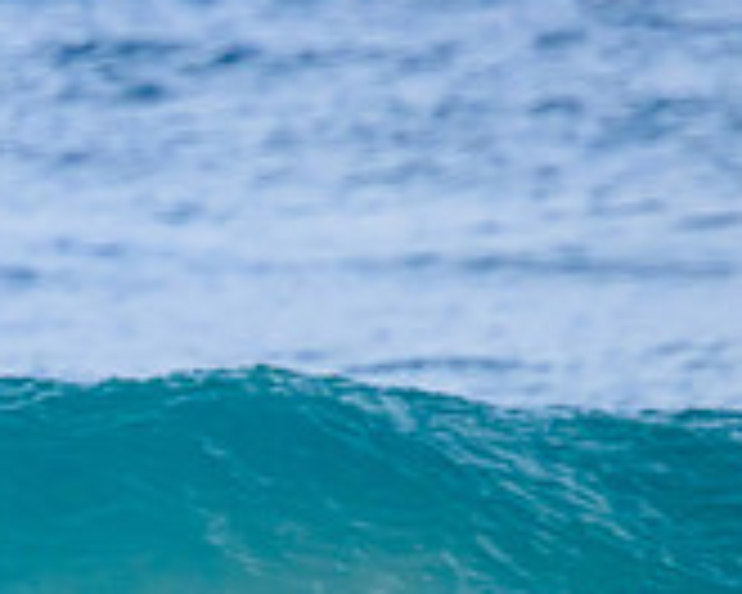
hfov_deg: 0.7
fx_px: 58019
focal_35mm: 2642
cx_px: -486
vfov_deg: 0.6
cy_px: 731
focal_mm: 800
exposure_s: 1/2000
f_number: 11
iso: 1800
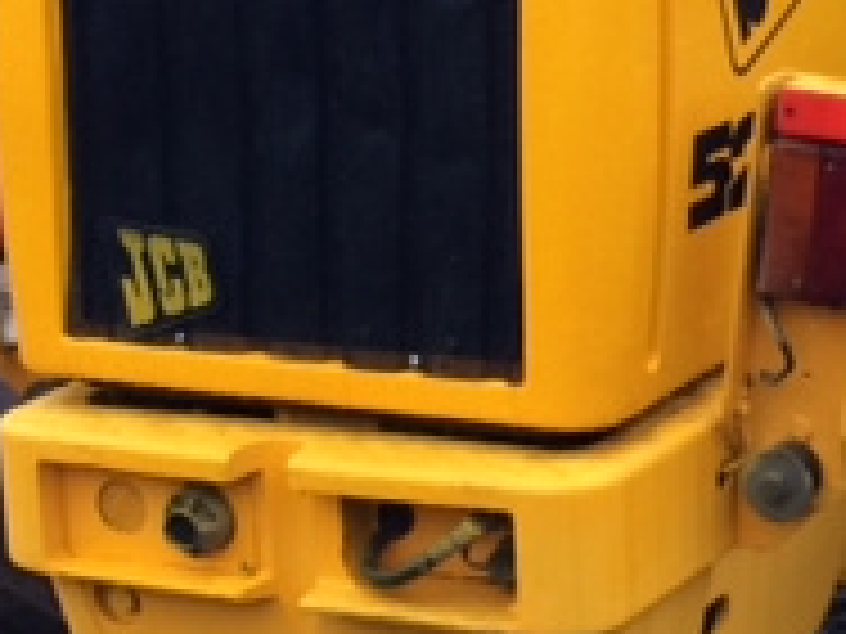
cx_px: 558
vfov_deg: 14.5
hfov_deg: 19.2
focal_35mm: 102
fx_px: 2493
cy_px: 288
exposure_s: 1/30
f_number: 2.2
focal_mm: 4.12
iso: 40
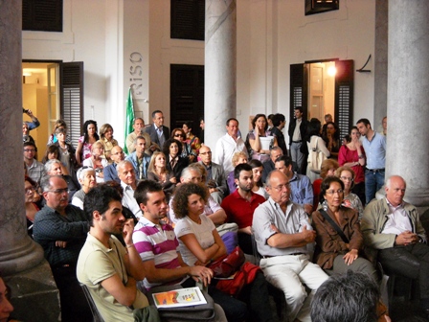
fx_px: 508
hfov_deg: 45.8
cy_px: 161
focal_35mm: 41
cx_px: 214
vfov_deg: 35.1
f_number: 3.1
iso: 590
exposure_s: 1/148
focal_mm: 6.72
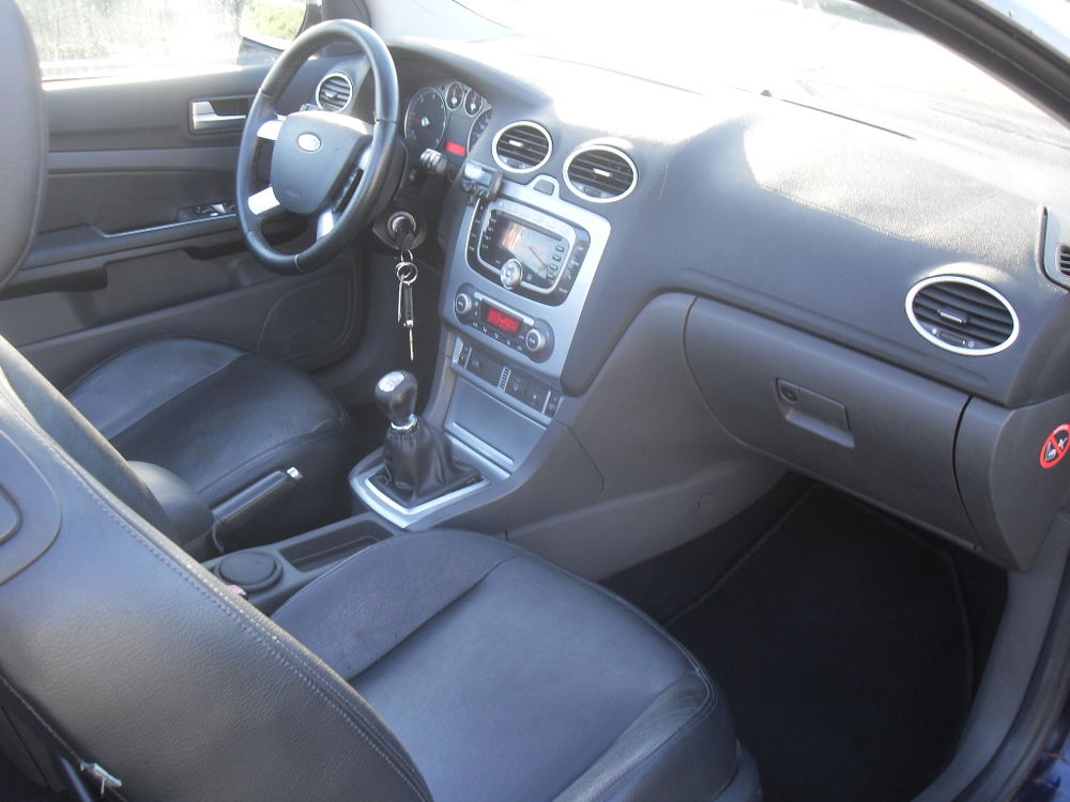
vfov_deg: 38.7
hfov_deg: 50.1
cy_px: 401
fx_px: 1144
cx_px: 535
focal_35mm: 37
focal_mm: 6.3
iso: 80
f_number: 2.8
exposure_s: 1/20
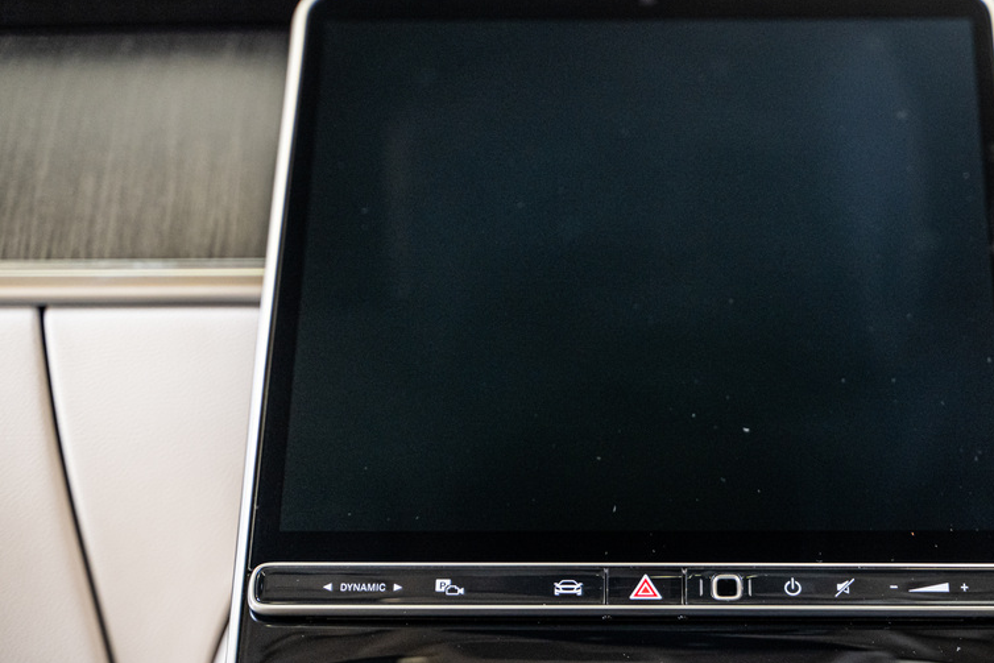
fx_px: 2623
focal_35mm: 95
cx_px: 653
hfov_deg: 21.4
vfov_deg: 14.4
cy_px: 283
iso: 1600
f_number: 2.8
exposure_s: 1/160
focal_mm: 70
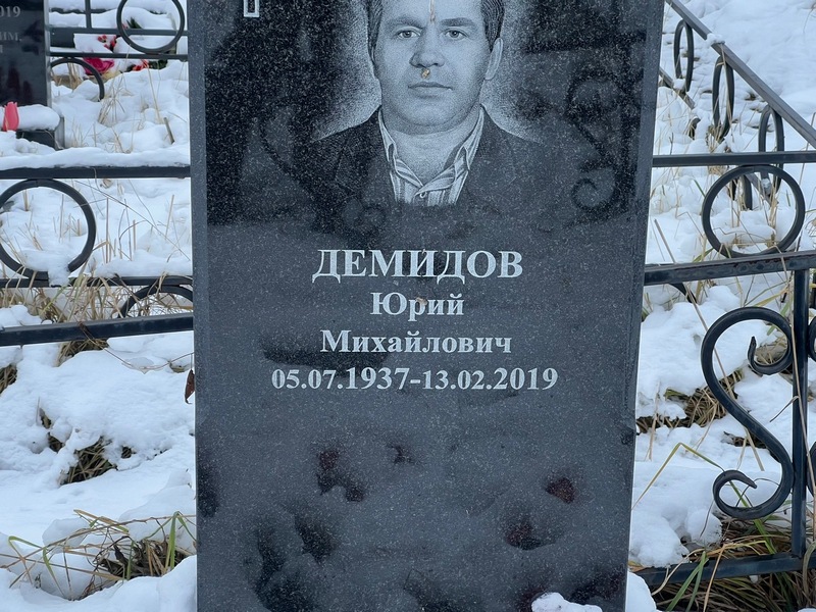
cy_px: 306
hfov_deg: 25.3
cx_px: 408
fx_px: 1815
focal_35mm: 77
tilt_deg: -19.7
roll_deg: +1.7
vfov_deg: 19.1
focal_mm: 9
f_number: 2.8
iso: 50
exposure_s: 1/99
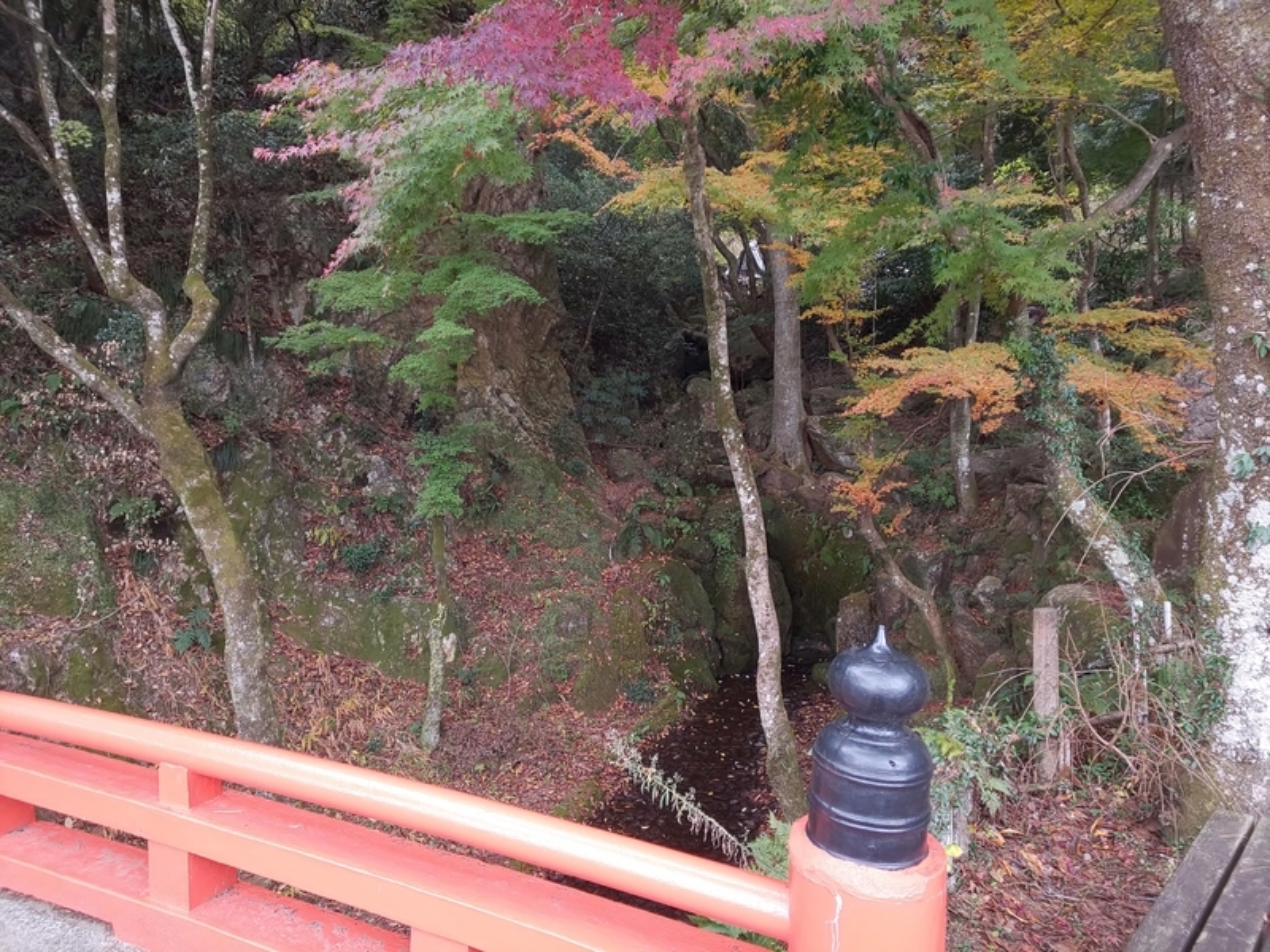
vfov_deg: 66.0
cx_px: 635
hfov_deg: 81.7
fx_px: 734
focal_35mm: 20
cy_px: 476
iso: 58
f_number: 1.94
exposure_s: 1/50
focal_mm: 3.45
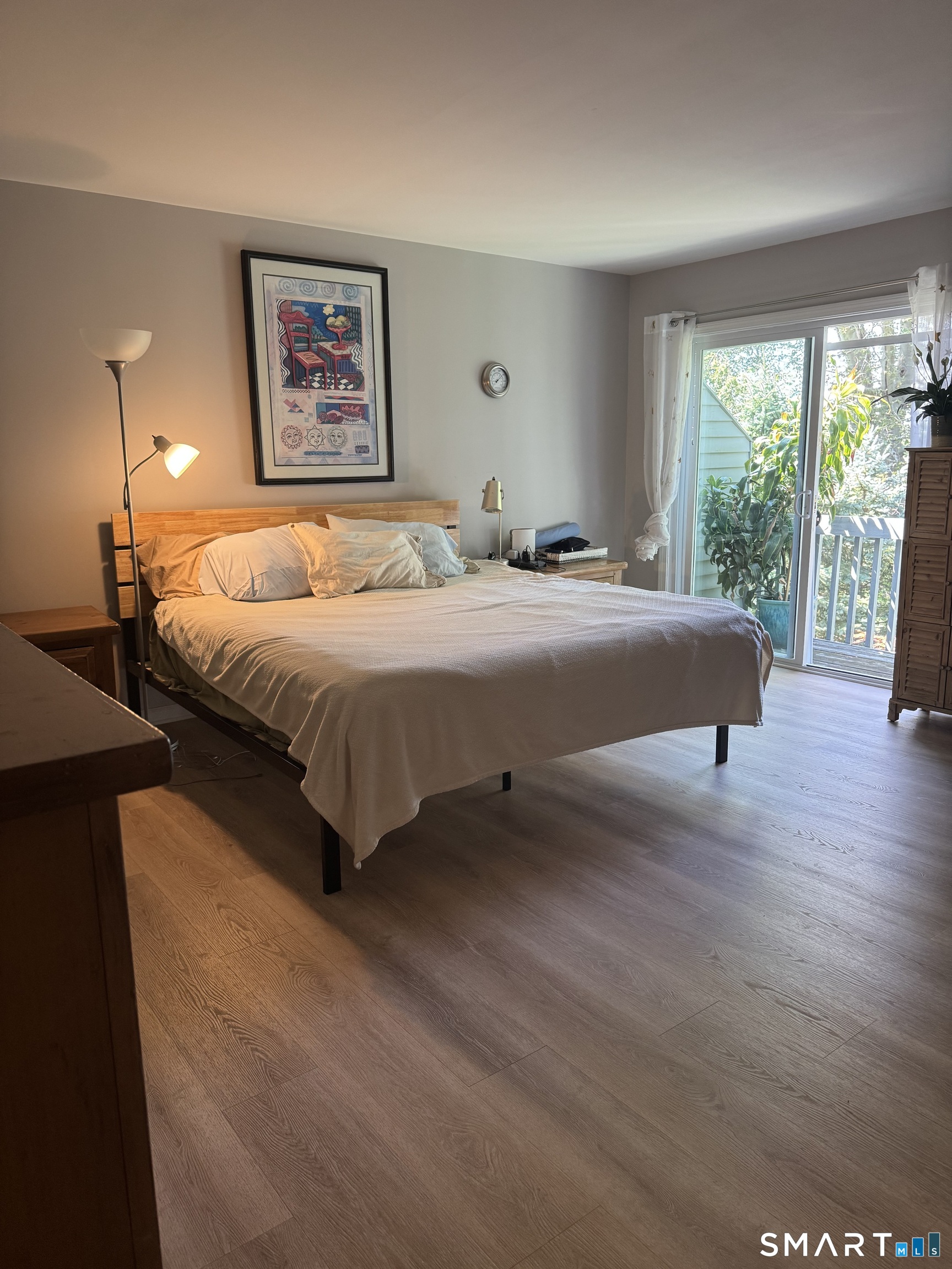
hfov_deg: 56.8
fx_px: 880
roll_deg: +0.8
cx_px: 476
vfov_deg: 71.6
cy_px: 634
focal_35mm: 24
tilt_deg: -11.0
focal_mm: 6.76
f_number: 1.78
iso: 200
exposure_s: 1/92
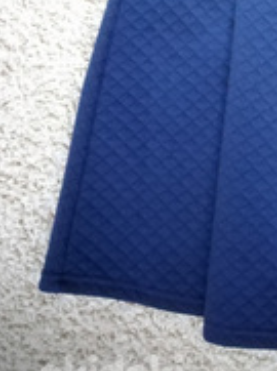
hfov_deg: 18.8
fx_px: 771
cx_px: 364
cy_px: -68
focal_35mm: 72
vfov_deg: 24.6
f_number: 1.8
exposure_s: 1/15
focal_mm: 3.6
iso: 3062
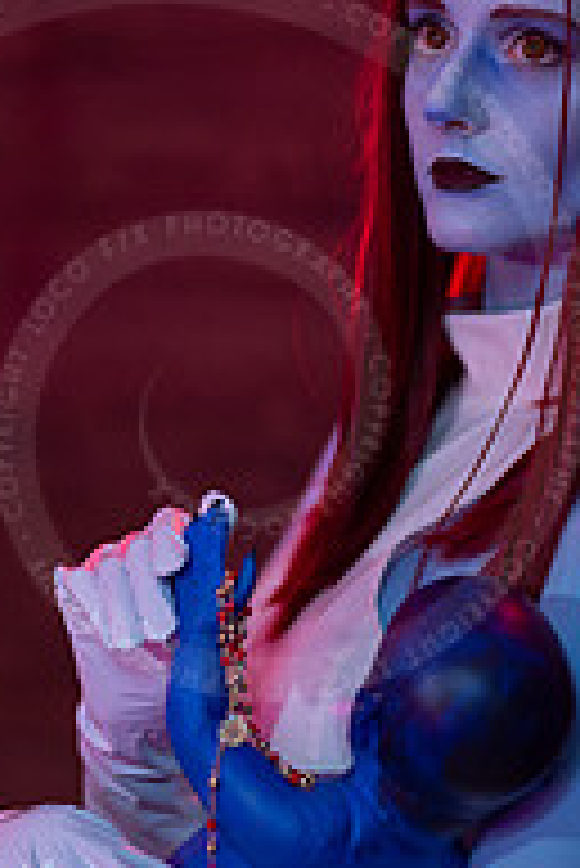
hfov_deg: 6.9
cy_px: 508
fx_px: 4776
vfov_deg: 10.4
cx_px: 283
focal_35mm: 198
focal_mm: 85
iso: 1000
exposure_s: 1/250
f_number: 1.2
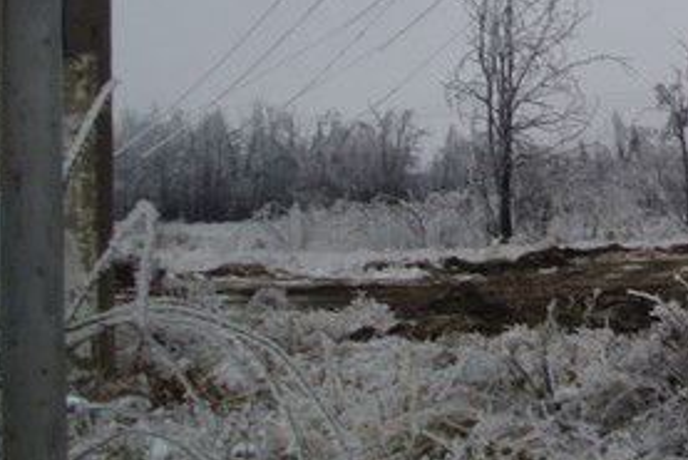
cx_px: 904
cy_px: -102
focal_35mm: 105
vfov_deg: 12.7
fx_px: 2008
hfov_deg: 18.1
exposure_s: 1/245
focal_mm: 6.2
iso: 50
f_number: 3
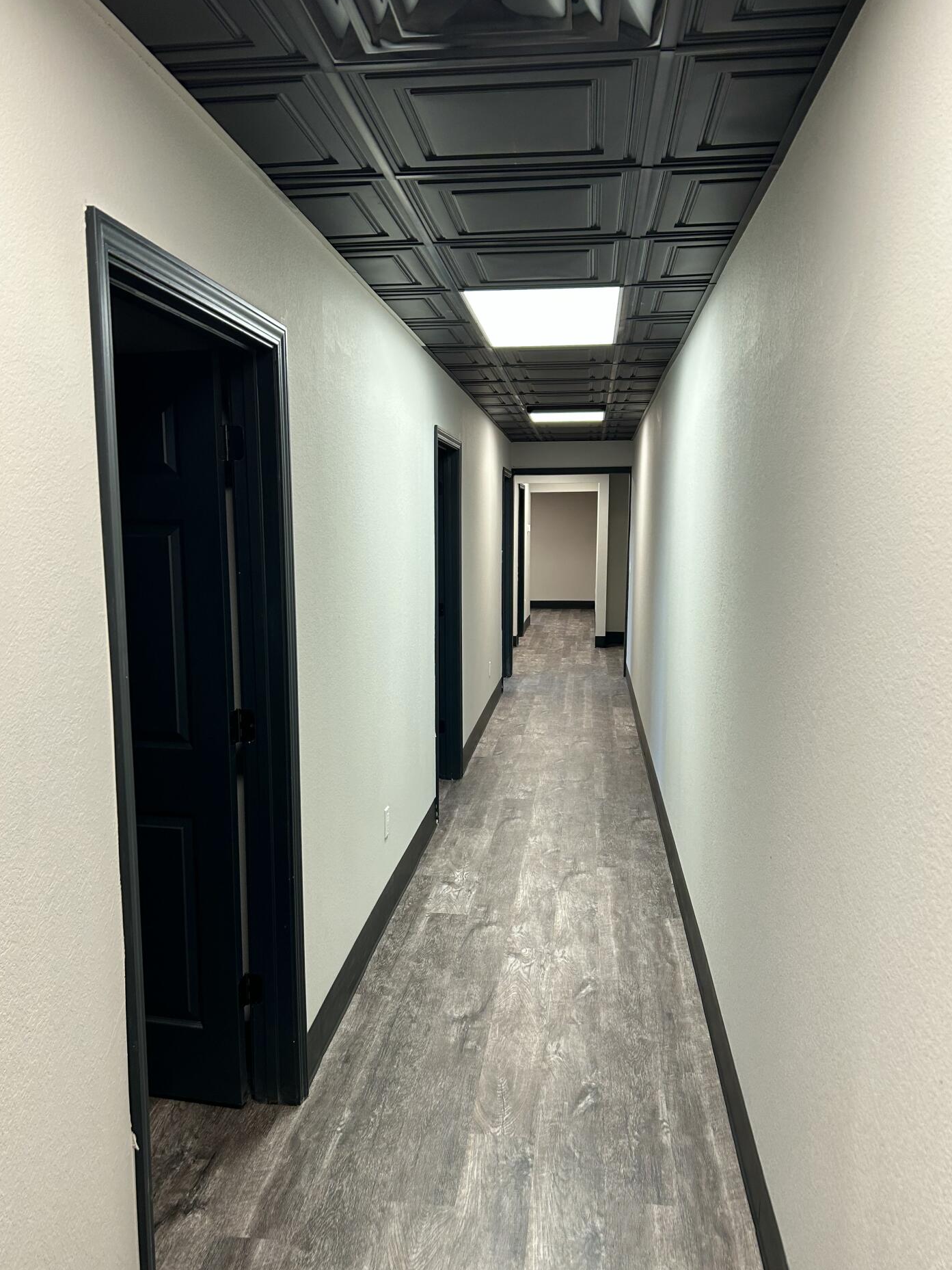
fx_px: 1027
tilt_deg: -6.8
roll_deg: +0.7
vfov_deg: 63.4
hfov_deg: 49.7
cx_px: 463
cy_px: 658
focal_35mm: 28
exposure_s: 1/120
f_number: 1.5
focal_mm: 5.7
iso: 100
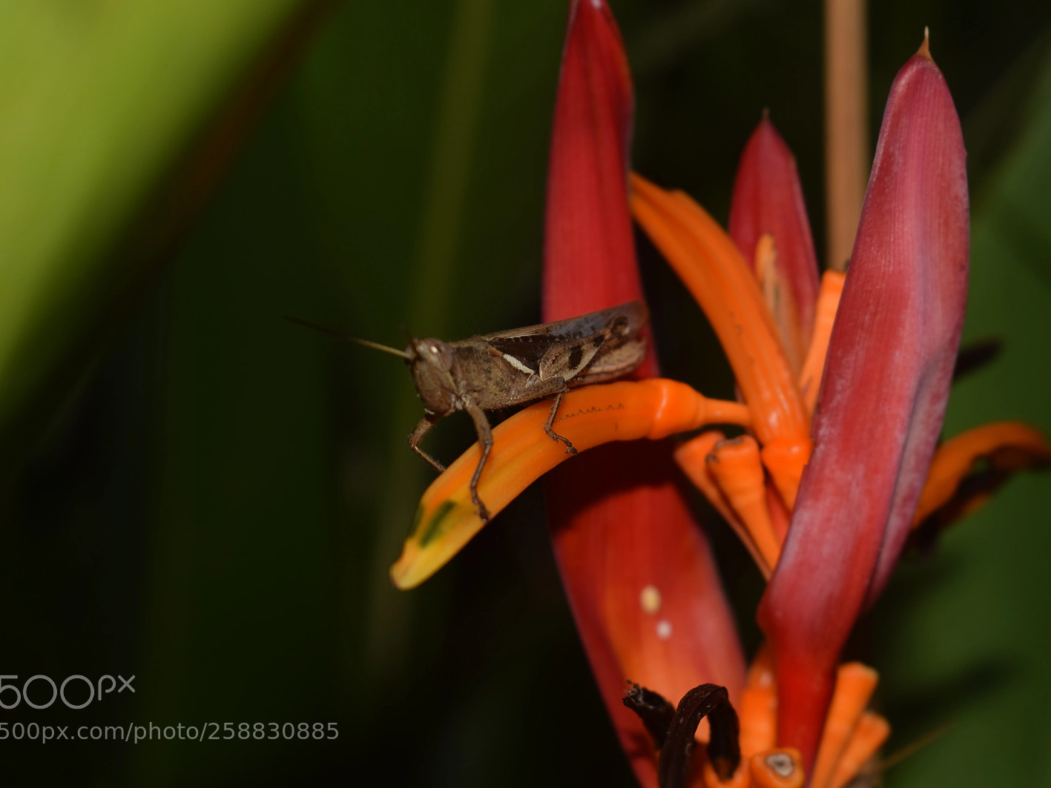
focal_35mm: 90
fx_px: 2719
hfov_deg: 21.9
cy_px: 394
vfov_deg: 16.5
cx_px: 544
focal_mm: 55
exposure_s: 1/60
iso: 100
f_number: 8
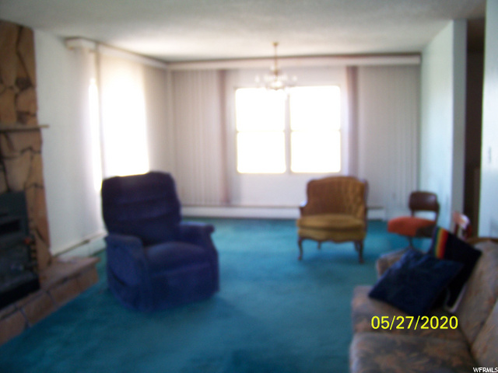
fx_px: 475
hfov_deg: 55.4
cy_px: 186
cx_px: 249
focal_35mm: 33
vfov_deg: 42.9
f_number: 2.8
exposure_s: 1/30
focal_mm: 5.85
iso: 125
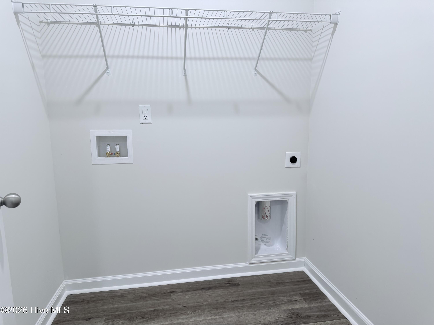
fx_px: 301
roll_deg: +1.9
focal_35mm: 24
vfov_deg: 56.8
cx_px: 217
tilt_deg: -9.0
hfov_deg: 71.6
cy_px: 162
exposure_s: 1/60
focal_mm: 6.76
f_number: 1.78
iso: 160
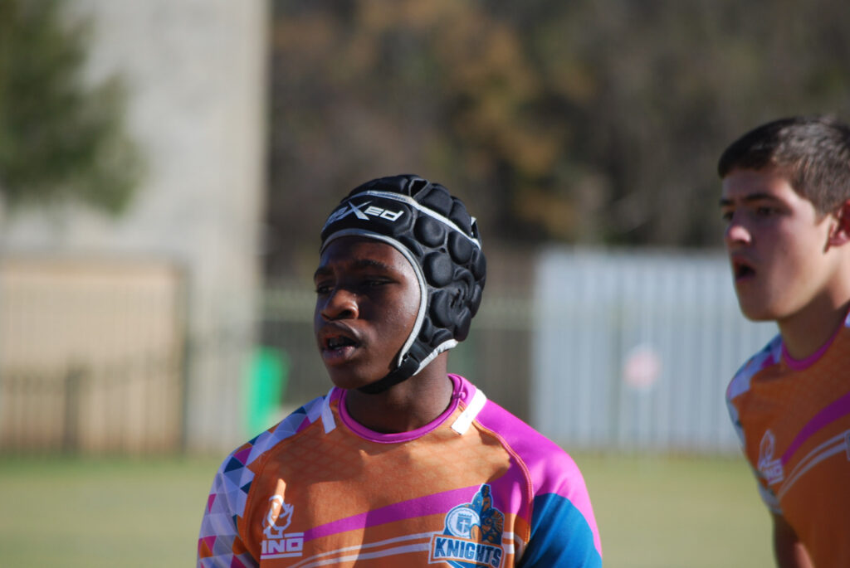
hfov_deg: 6.2
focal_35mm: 330
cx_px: 425
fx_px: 7799
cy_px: 284
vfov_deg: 4.2
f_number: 5.3
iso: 200
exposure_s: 1/640
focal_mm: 220
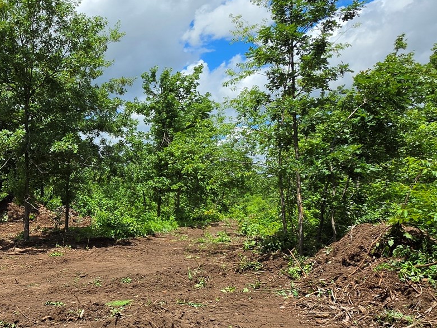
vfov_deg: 41.6
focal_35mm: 34
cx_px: 19
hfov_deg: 46.8
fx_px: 429
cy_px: 196
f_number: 1.9
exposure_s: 1/2737
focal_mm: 2.2
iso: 32
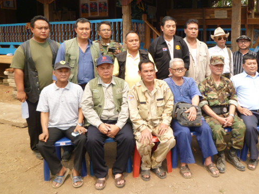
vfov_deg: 43.8
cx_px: 159
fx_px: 239
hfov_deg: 56.3
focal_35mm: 32
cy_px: 72
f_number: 4
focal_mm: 4.5
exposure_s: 1/320
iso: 100
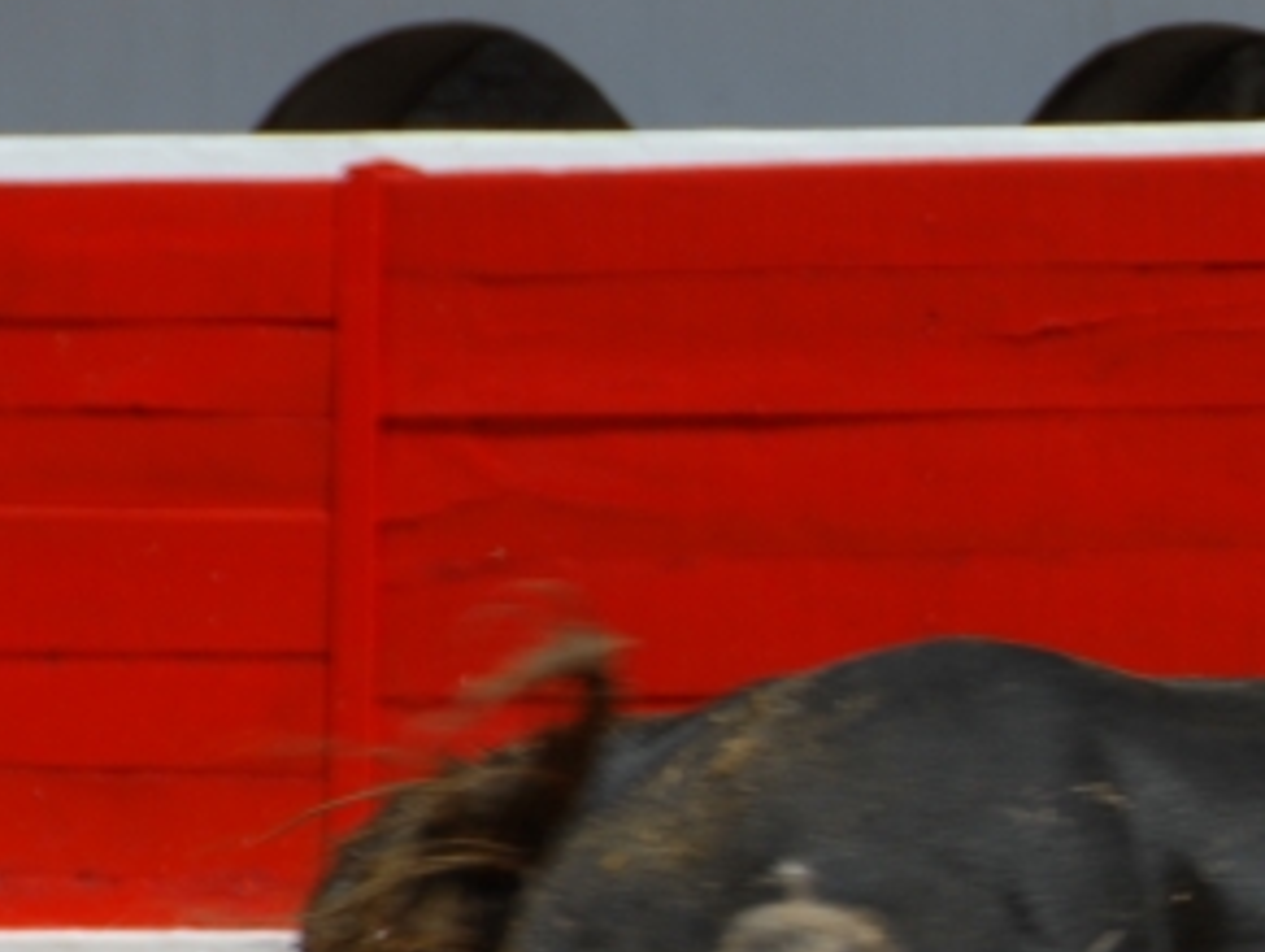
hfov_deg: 2.6
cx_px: 2113
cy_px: 941
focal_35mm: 761
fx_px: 27844
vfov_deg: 2.0
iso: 100
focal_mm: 150
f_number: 9.5
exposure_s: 1/250
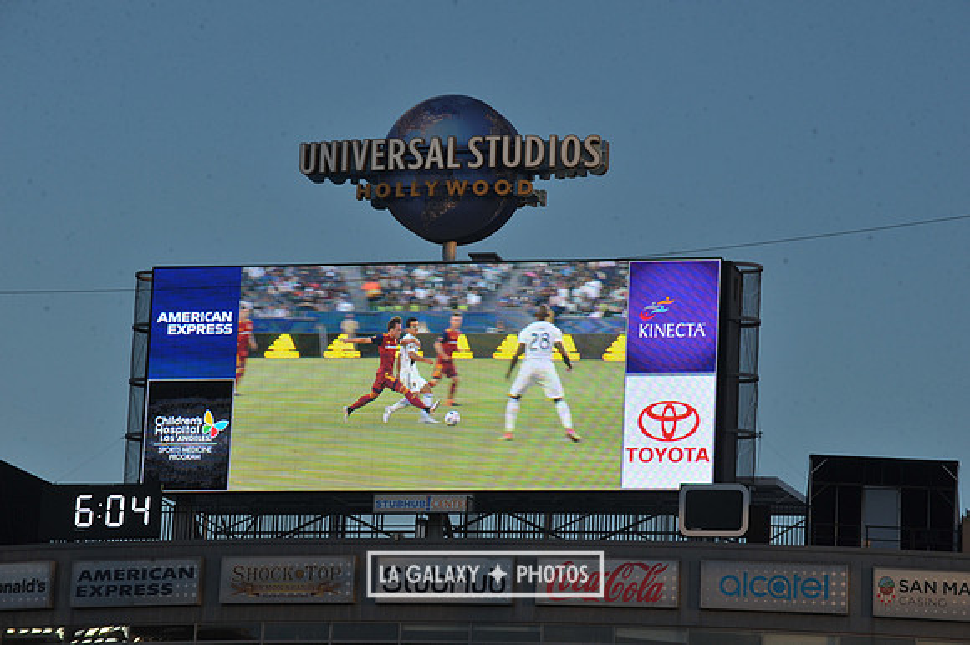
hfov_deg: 11.8
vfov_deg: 7.8
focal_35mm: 175
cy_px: 322
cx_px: 485
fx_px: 4712
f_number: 13
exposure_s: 1/640
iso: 800
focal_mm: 175
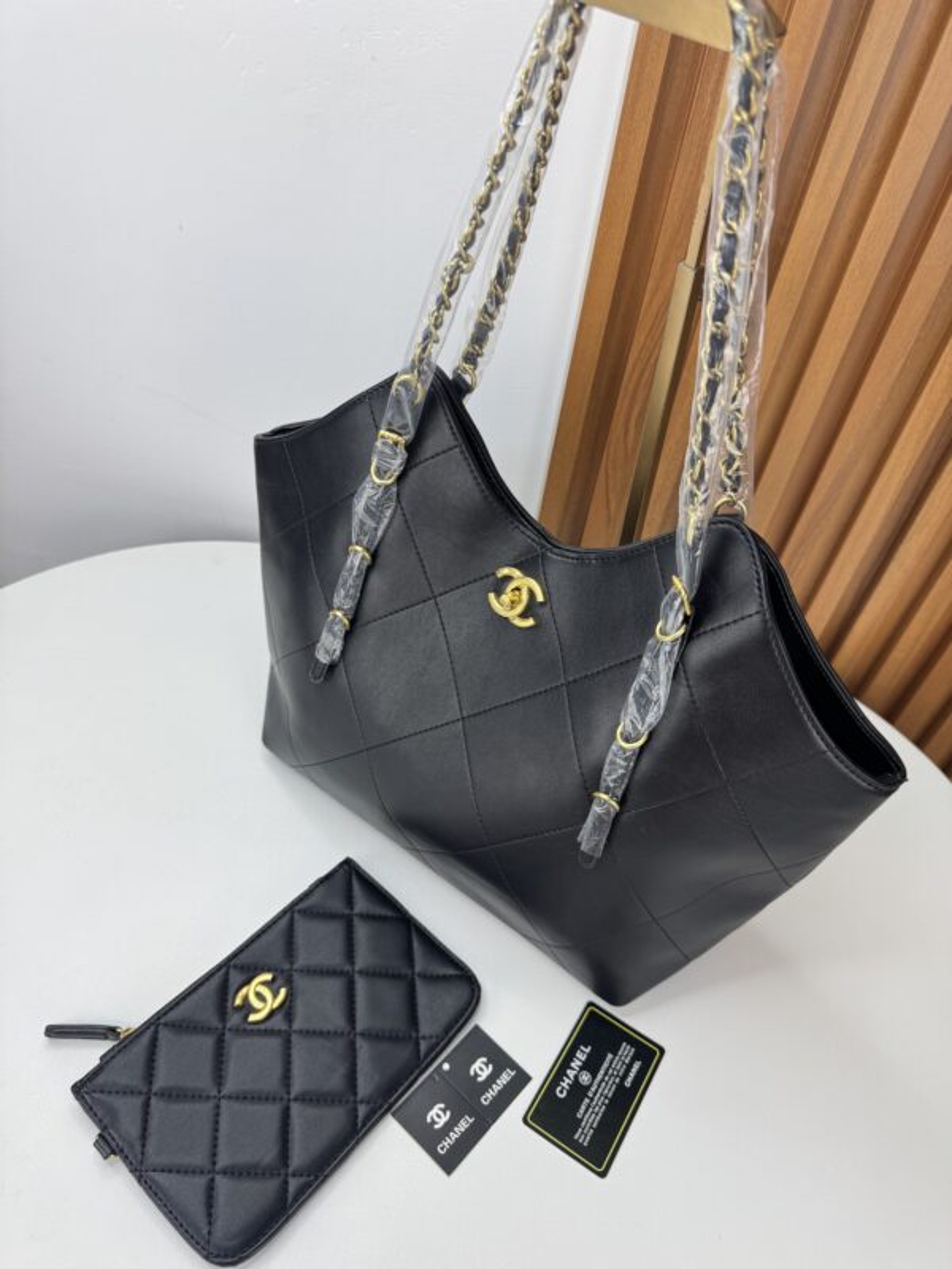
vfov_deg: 71.6
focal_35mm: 24
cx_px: 476
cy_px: 634
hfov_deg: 56.8
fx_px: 880
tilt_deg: -46.4
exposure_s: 1/223
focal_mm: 6.76
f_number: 1.78
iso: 64
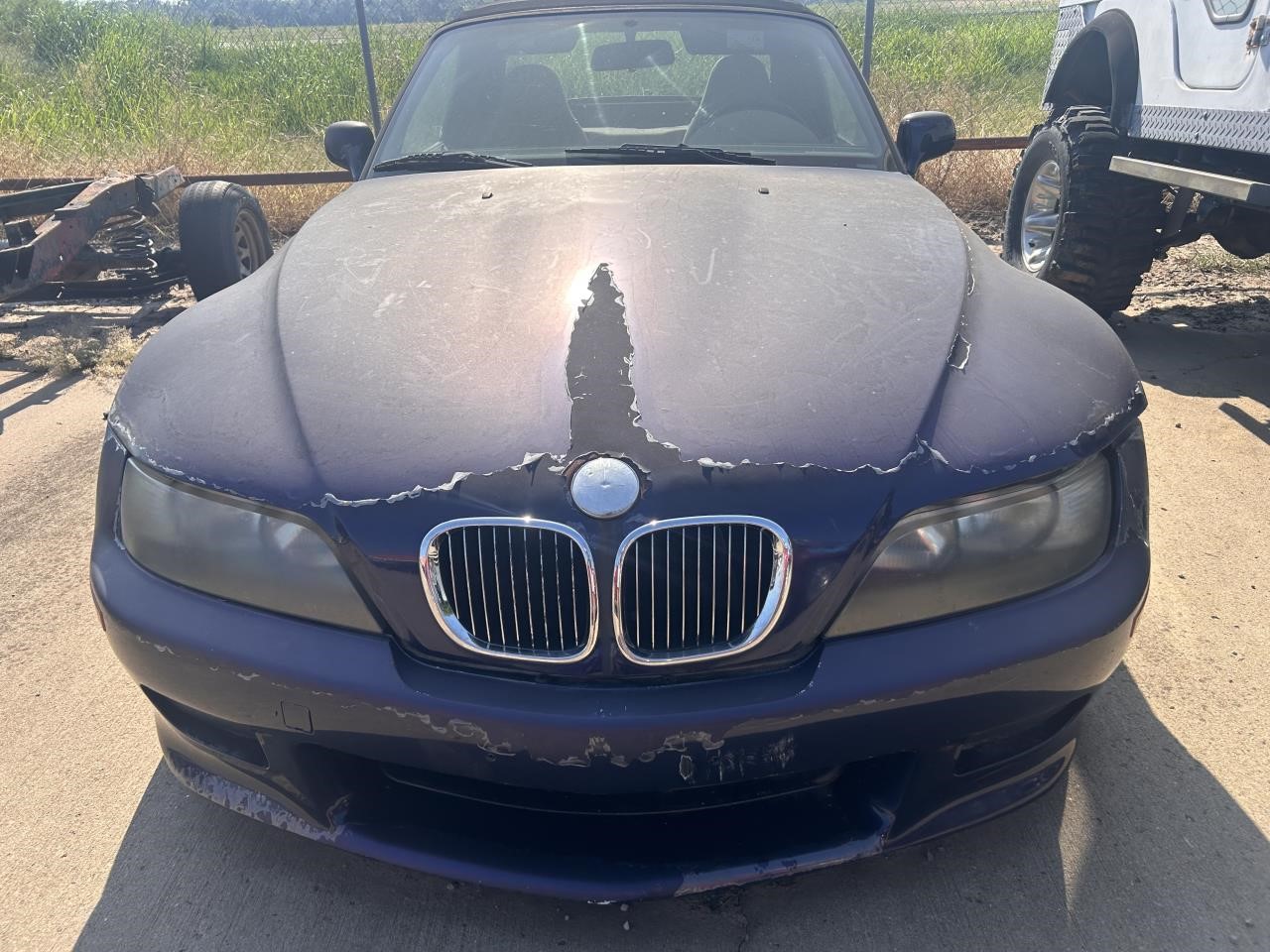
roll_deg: +2.4
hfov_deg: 67.3
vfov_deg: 53.1
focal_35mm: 26
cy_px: 476
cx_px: 635
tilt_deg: -26.0
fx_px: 954
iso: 50
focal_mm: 5.7
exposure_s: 1/2915
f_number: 1.5
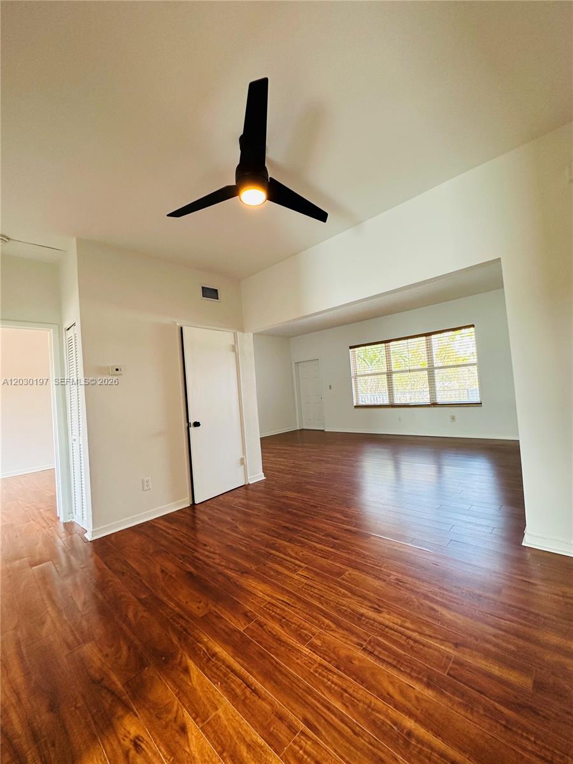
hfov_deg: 85.7
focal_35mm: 14
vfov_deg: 102.1
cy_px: 382
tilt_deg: +2.7
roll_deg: +3.3
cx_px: 286
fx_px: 309
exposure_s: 1/60
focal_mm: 2.22
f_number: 2.2
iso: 160
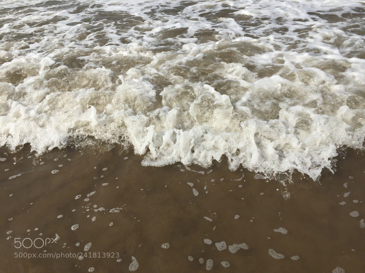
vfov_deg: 48.2
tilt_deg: -37.0
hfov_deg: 61.7
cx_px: 182
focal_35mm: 29
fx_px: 306
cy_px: 136
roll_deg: +4.9
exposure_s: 1/2825
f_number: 2.2
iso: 32
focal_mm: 4.15
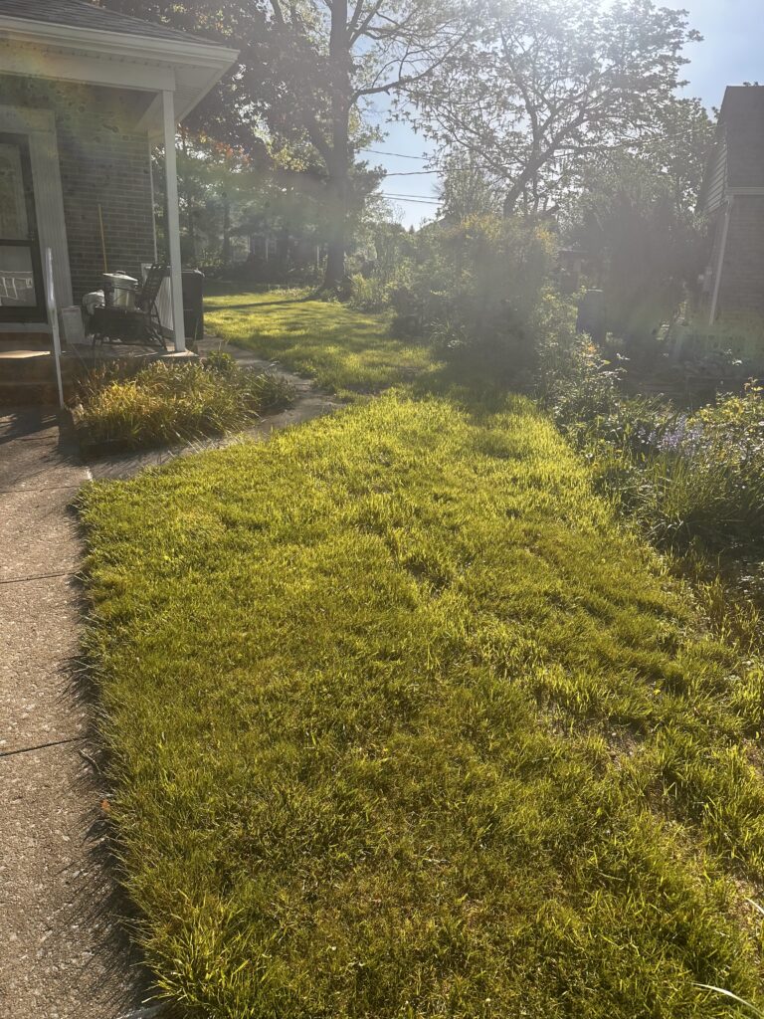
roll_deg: -2.4
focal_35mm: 24
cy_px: 510
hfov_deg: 56.8
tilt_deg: -17.6
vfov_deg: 71.6
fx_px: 706
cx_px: 382
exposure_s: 1/3356
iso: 80
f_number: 1.78
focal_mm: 6.86
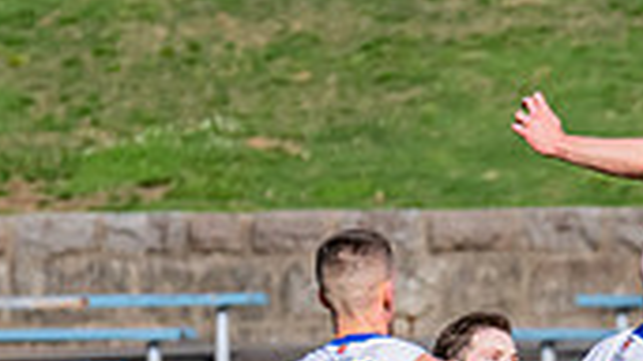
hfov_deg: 1.4
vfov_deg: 0.8
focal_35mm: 1521
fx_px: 25921
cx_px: 860
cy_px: 465
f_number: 10
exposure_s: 1/1600
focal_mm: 380
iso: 800
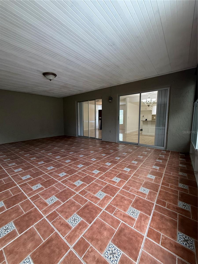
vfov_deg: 102.1
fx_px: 107
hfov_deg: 85.7
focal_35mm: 14
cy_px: 132
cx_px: 99
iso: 400
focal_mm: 2.22
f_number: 2.2
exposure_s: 1/120
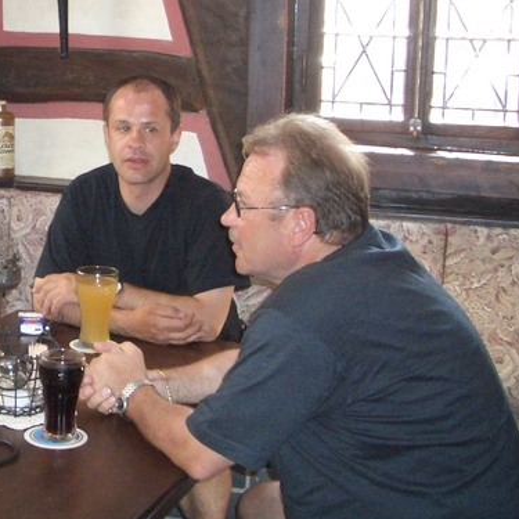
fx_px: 1120
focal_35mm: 66
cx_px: -30
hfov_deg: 24.6
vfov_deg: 25.9
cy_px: 170
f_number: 2.6
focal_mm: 5.8
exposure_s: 1/60
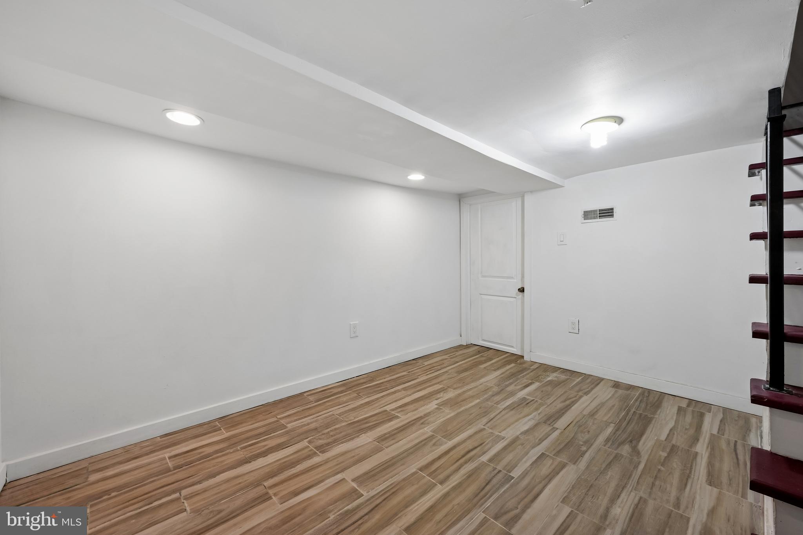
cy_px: 268
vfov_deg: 81.2
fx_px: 312
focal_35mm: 14
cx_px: 402
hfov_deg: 104.3
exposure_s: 1/15
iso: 400
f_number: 11
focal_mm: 14
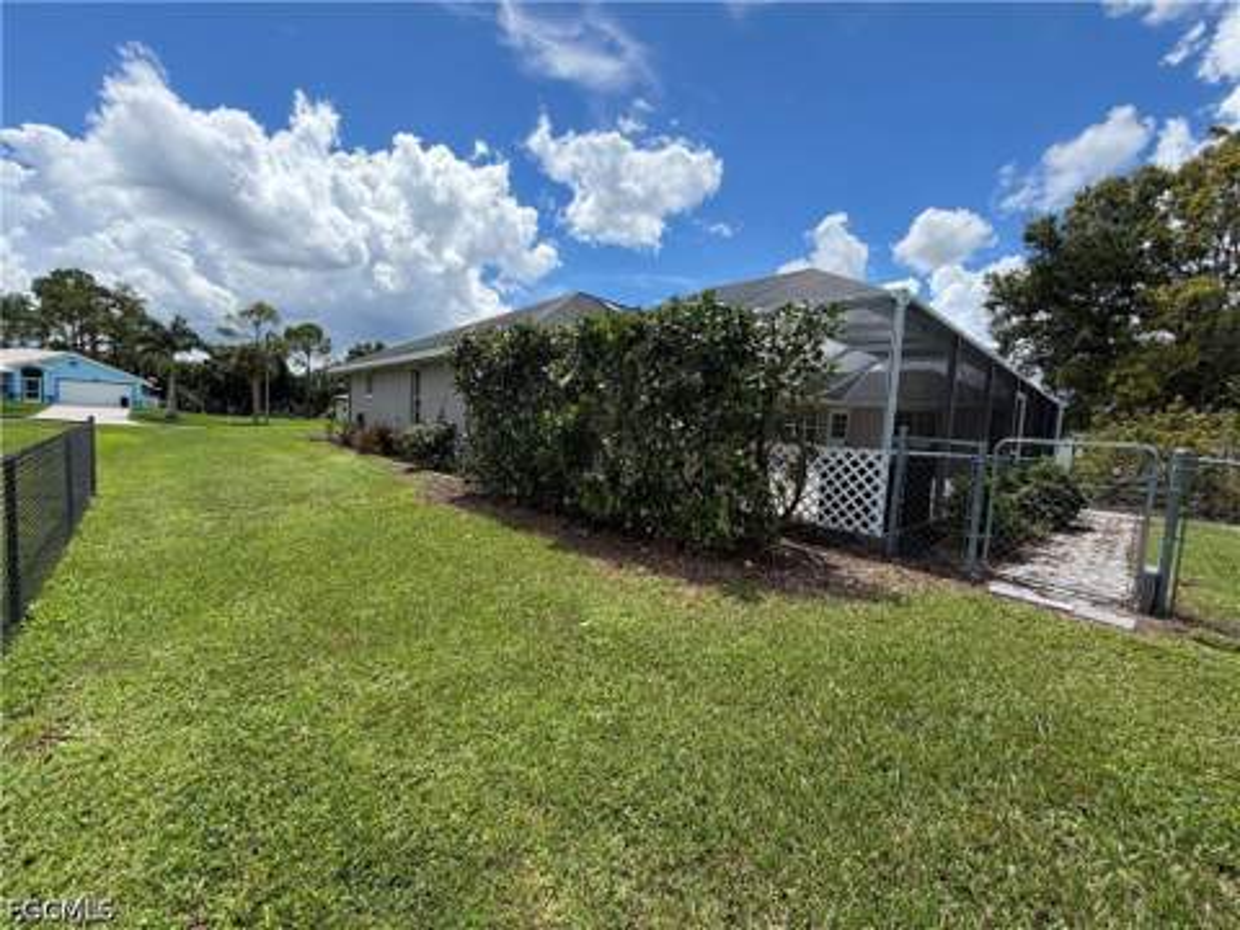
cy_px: 465
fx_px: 502
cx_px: 620
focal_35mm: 14
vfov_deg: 85.7
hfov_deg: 102.1
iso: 25
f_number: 2.2
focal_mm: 2.22
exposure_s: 1/820
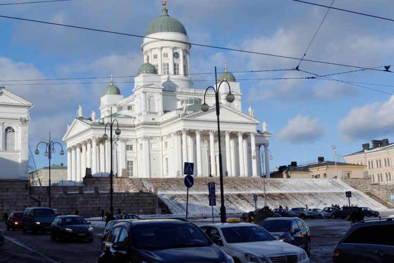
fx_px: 558
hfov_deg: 38.9
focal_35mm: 51
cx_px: 197
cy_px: 132
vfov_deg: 26.5
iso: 100
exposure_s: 1/320
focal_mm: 34
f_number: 9
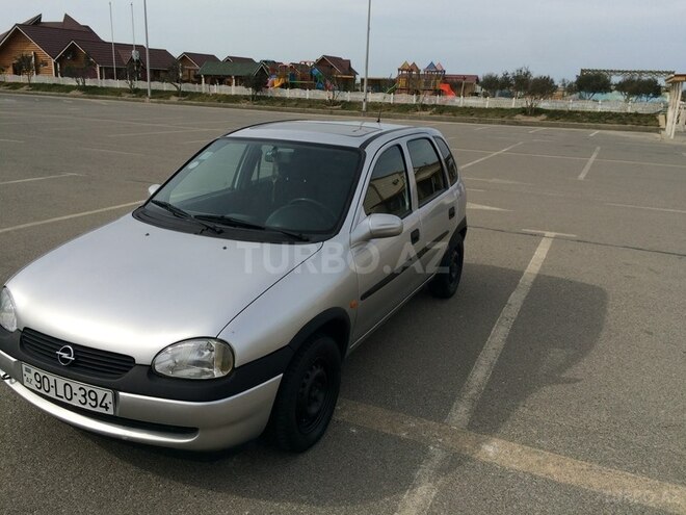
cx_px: 343
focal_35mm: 29
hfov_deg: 61.7
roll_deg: -1.0
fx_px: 575
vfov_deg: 48.2
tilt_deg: -16.5
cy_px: 258
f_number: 2.2
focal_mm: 4.15
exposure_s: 1/2564
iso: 32
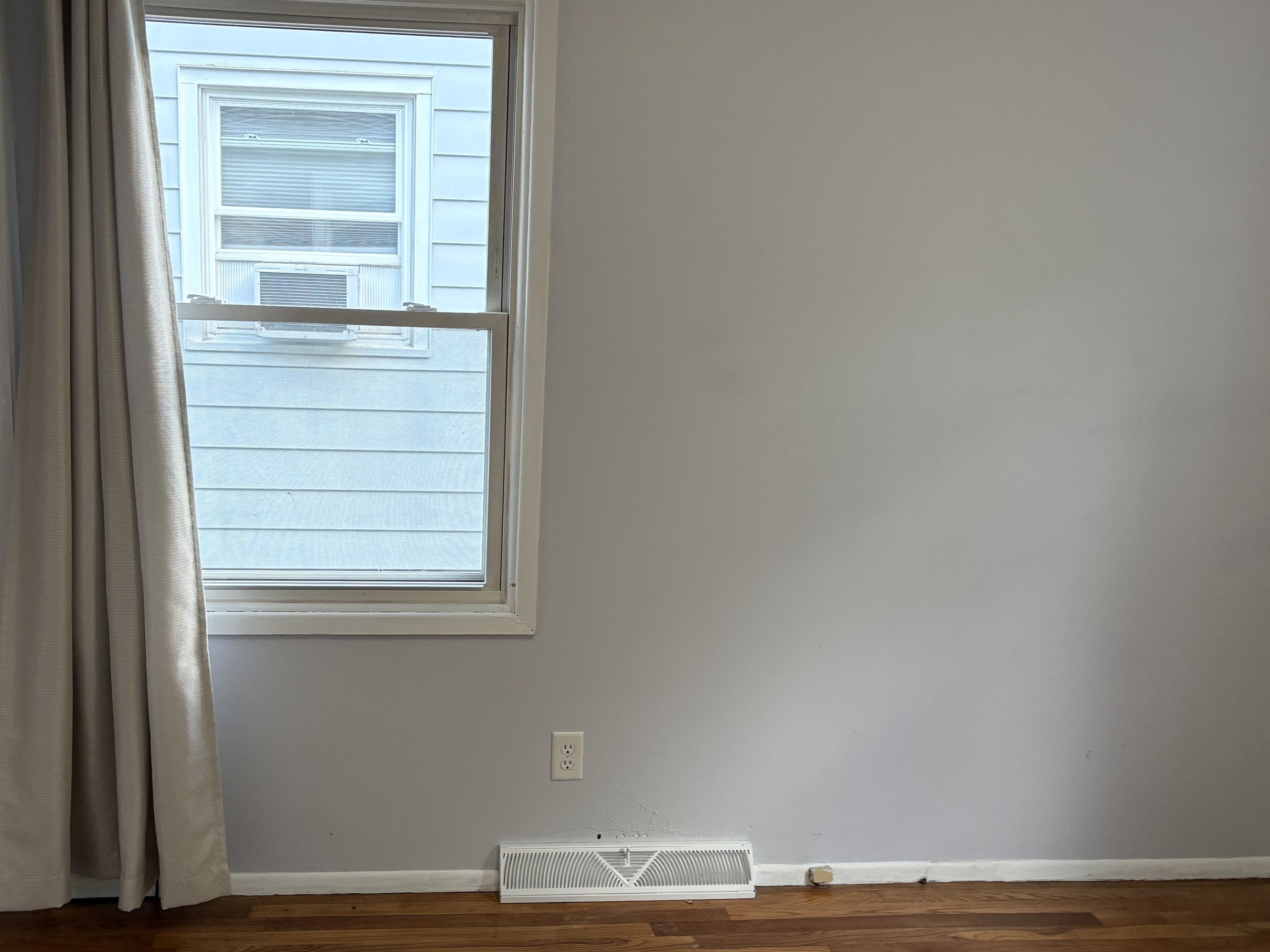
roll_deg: -2.3
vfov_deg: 42.9
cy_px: 499
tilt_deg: -10.0
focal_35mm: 33
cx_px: 507
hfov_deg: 54.9
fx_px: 1211
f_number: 1.6
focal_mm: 5.96
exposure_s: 1/60
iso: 125
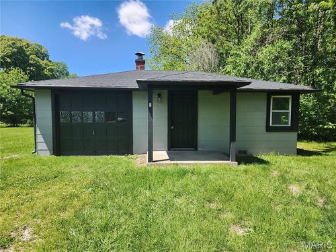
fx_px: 223
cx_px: 168
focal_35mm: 23
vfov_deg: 58.9
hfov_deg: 73.9
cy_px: 126
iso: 12
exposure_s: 1/505
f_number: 1.8
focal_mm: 6.4
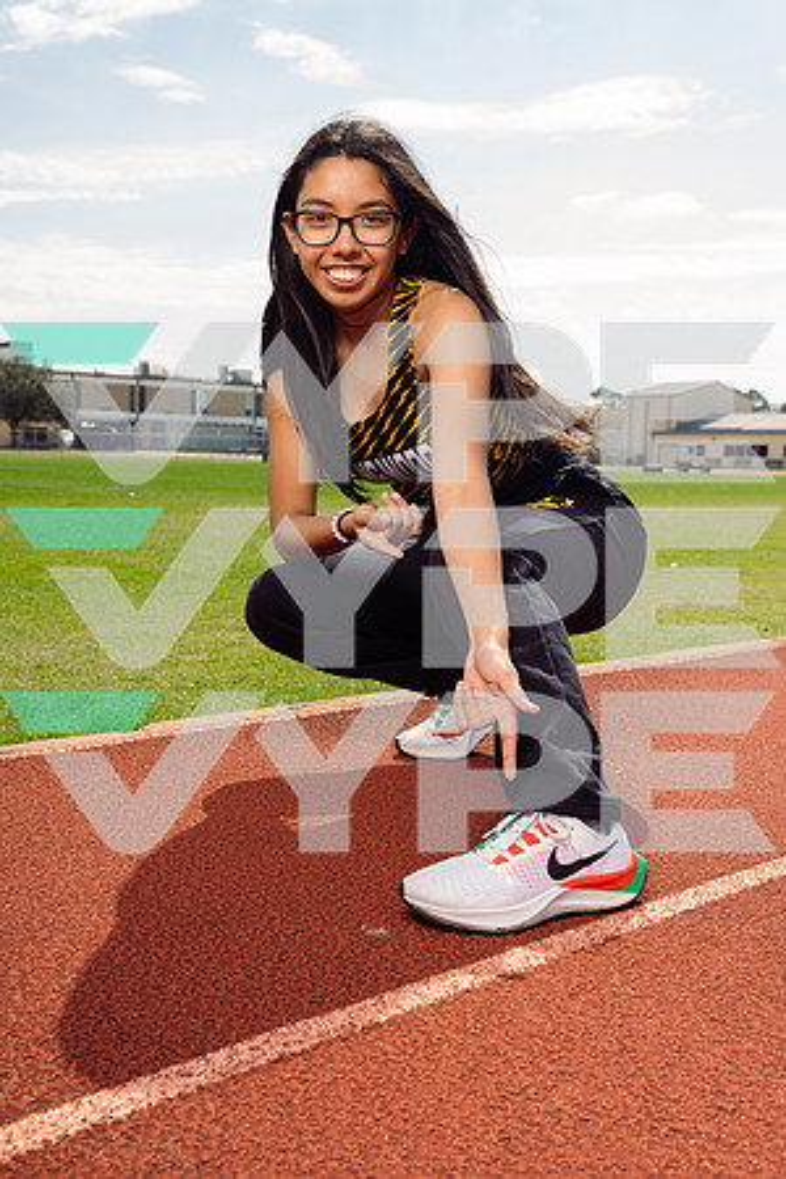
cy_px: 590
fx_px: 1277
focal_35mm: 39
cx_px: 393
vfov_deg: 49.6
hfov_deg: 34.2
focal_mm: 39
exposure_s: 1/250
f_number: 7.1
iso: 80
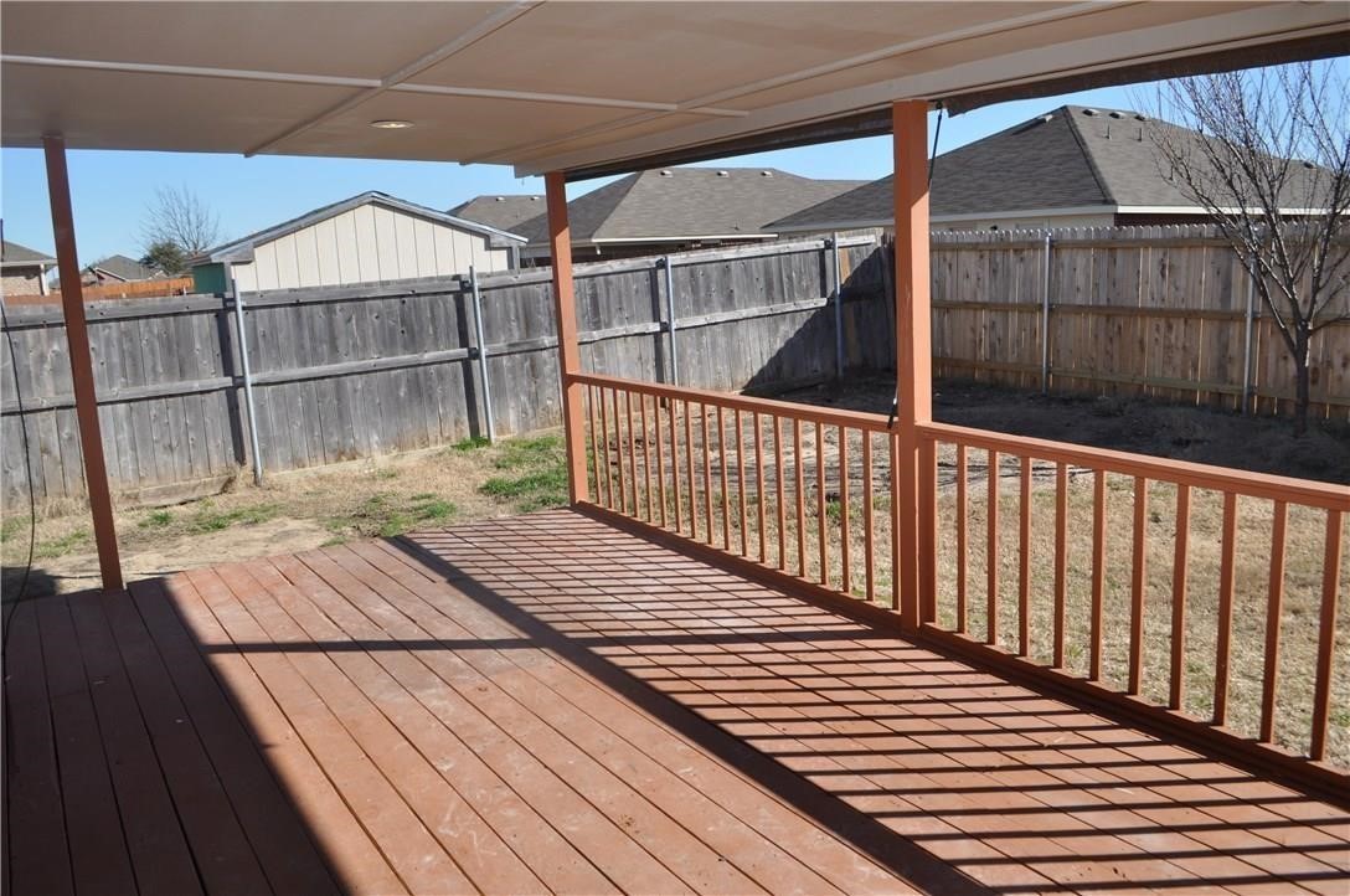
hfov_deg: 67.5
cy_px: 448
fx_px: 1011
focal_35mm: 27
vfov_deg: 47.8
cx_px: 675
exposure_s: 1/400
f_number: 10
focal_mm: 18
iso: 200
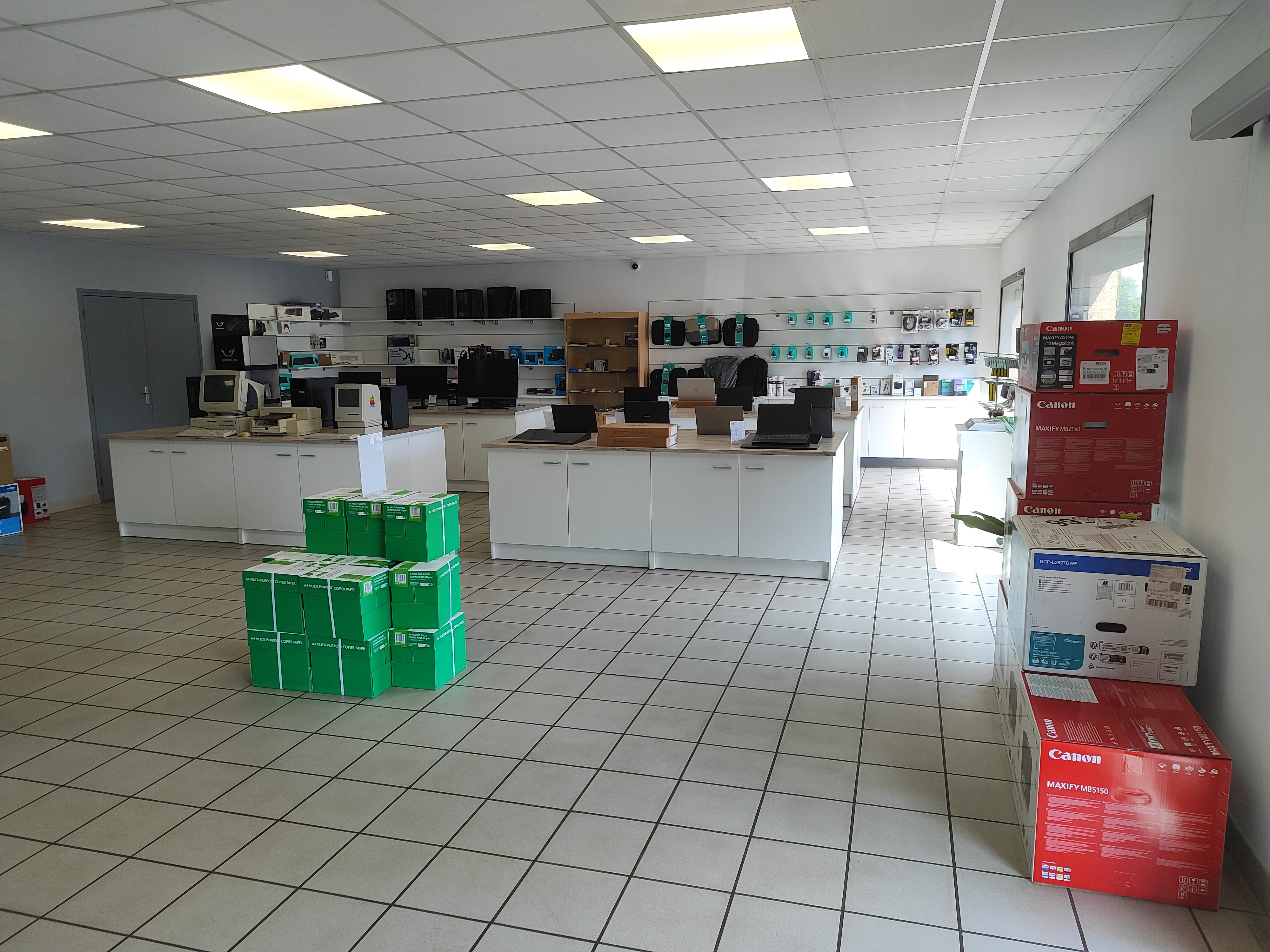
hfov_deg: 71.6
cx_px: 635
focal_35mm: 24
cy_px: 476
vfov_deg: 56.8
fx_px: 881
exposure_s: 1/100
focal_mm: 5.89
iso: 72
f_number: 1.89
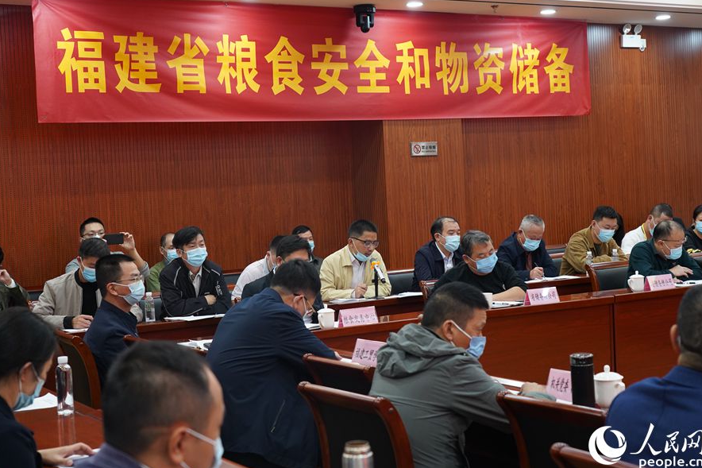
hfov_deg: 35.6
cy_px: 233
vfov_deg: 24.2
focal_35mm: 56
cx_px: 353
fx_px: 1092
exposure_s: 1/80
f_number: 5.6
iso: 3200
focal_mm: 55
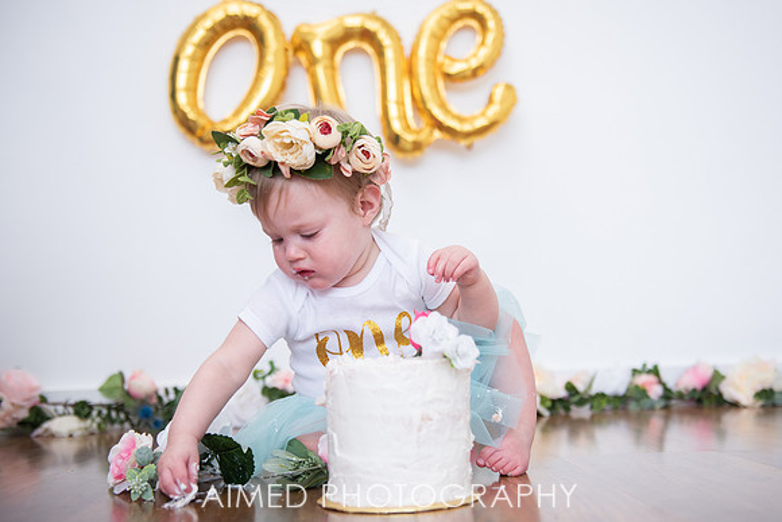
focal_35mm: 45
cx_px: 443
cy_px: 284
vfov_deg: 29.7
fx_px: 984
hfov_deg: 43.2
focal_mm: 40
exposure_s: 1/250
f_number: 2.8
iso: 500
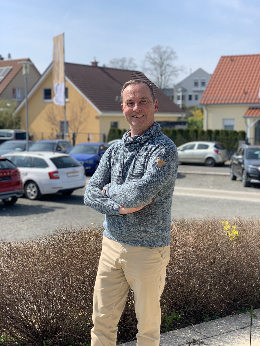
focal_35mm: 52
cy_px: 173
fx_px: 521
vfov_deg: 36.8
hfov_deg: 28.0
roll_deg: +0.1
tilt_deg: -6.6
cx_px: 130
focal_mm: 6
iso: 16
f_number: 2.4
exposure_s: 1/761
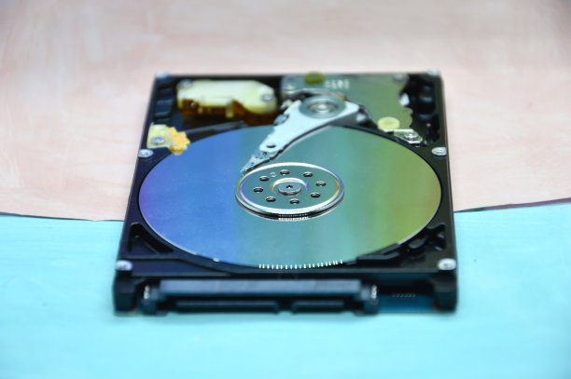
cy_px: 190
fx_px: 2496
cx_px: 286
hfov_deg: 13.1
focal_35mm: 158
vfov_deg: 8.7
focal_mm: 105
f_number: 5.6
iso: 100
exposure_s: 1/50
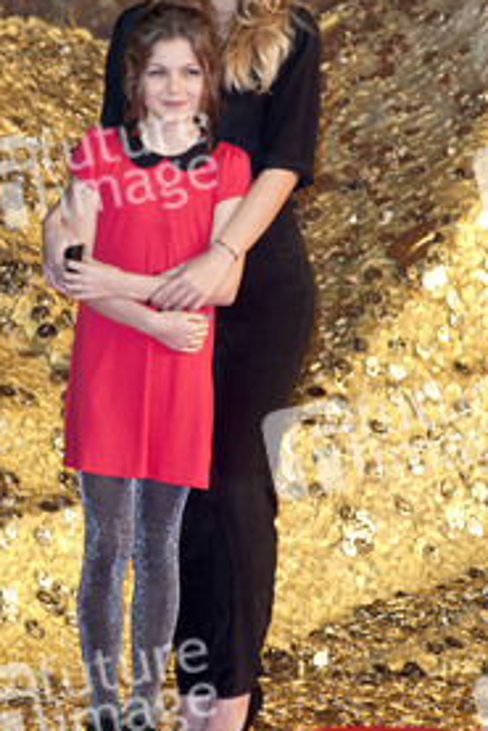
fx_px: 5869
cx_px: 160
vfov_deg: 7.1
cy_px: 306
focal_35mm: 289
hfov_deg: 4.8
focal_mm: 200
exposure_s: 1/125
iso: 1000
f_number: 5.6
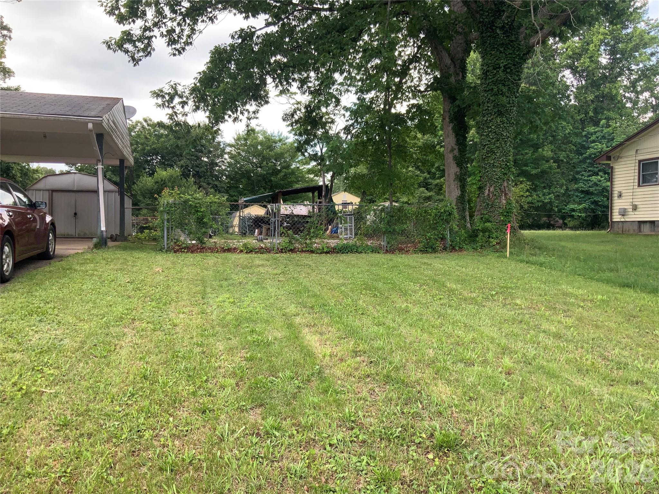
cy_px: 247
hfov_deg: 61.7
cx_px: 330
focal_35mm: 29
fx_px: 552
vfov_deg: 48.2
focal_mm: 3
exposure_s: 1/209
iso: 16
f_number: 1.8
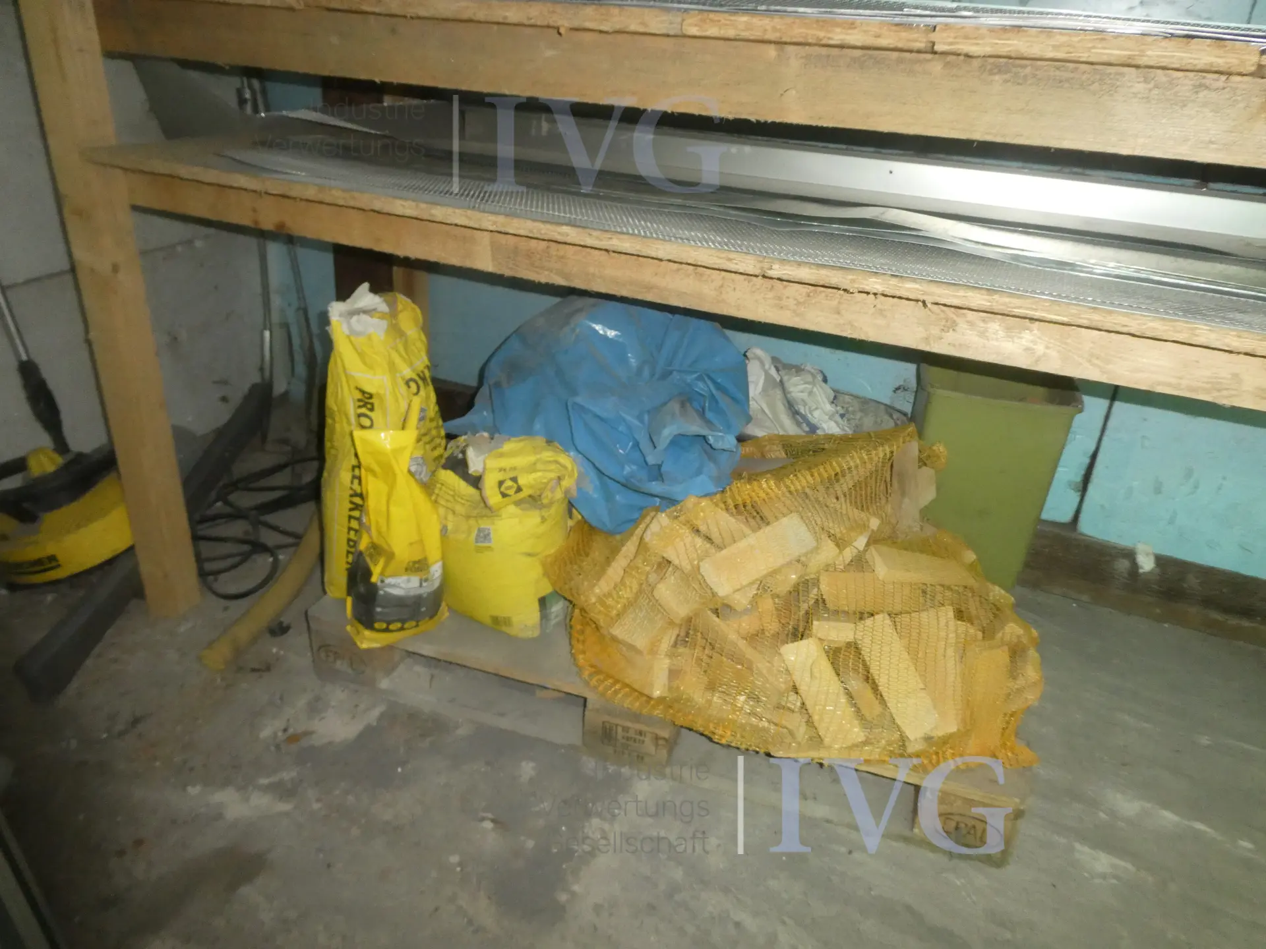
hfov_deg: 71.6
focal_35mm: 24
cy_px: 474
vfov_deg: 56.8
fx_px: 878
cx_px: 633
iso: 500
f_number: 3.3
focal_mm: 4.3
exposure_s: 1/60
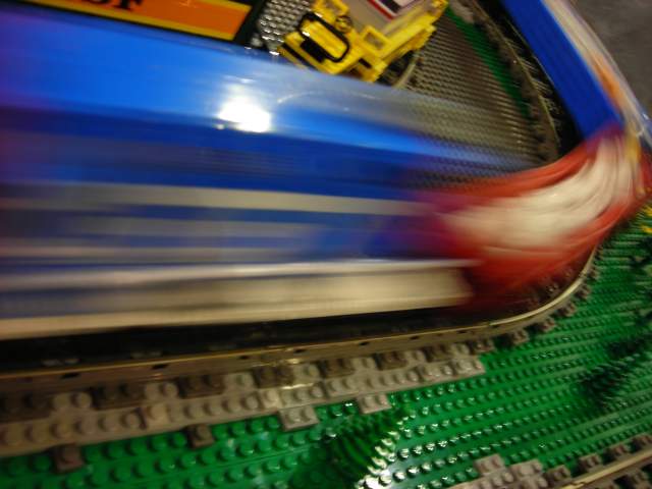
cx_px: 326
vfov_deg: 37.7
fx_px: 716
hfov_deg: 49.0
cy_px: 244
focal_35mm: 38
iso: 50
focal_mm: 6.3
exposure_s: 1/5.6
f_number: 3.2
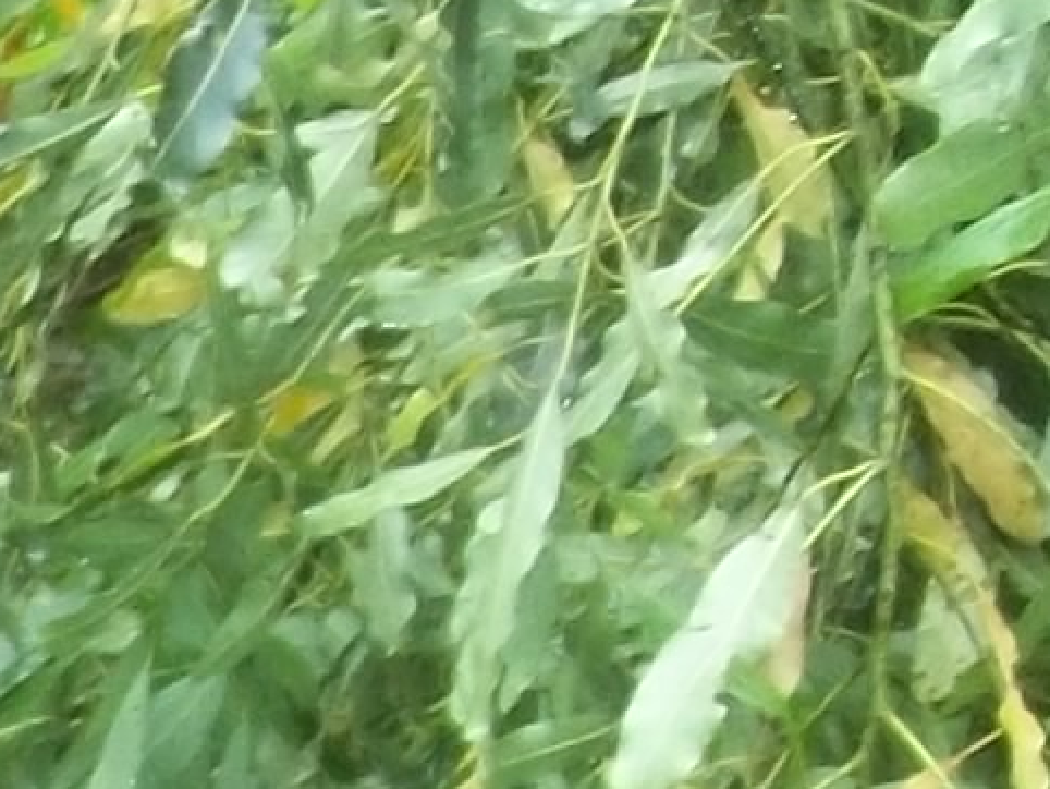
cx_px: -1797
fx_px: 5979
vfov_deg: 7.0
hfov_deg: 8.7
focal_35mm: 197
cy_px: 2088
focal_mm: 5.9
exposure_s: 1/60
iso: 160
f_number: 3.3
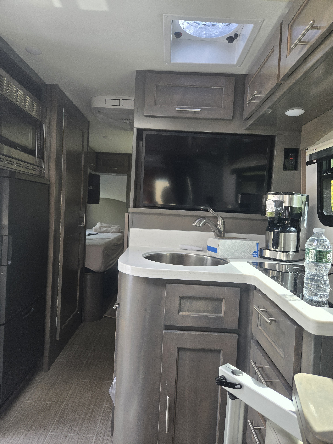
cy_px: 222
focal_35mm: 23
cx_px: 166
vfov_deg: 73.9
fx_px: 295
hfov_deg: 58.9
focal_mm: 5.4
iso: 80
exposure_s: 1/180
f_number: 1.8
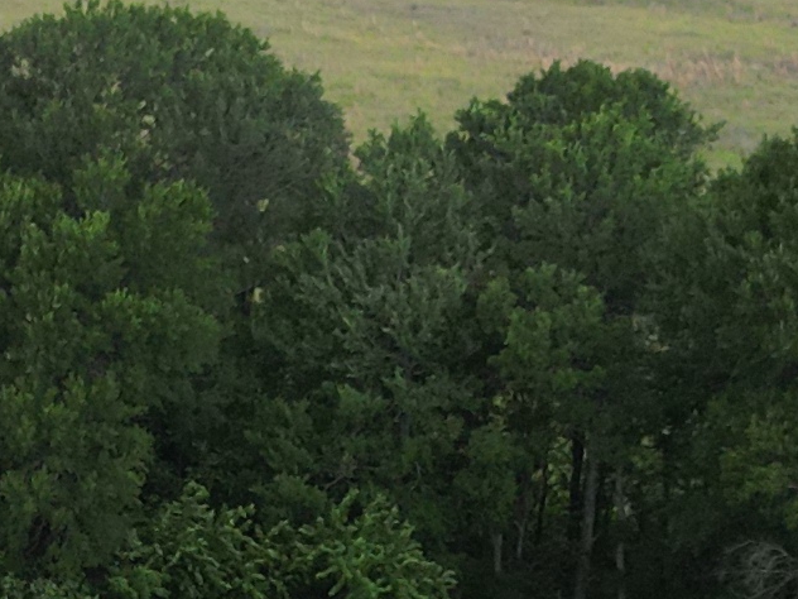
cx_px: -5
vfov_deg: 9.4
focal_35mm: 153
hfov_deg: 12.7
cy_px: 963
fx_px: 3527
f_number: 1.7
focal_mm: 6.72
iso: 130
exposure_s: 1/1600
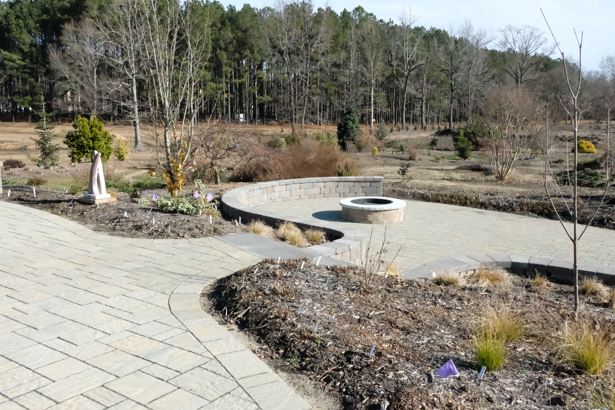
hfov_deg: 60.3
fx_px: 530
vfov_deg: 42.3
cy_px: 205
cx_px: 308
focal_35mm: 31
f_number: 16
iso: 25600
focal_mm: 20.8
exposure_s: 1/8000
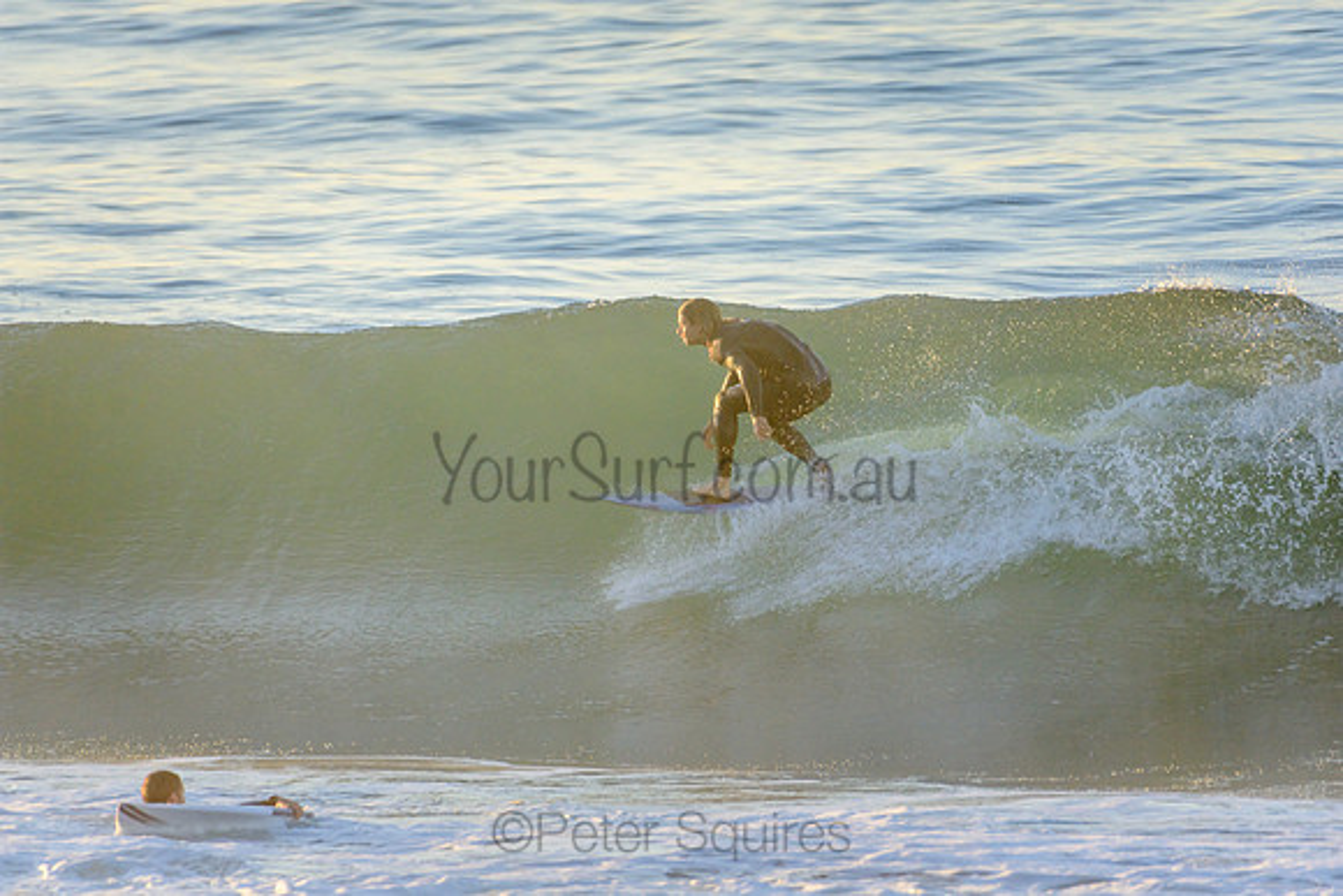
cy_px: 448
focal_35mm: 750
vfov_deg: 1.8
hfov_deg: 2.7
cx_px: 672
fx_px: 27992
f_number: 5.6
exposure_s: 1/1250
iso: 450
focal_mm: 500
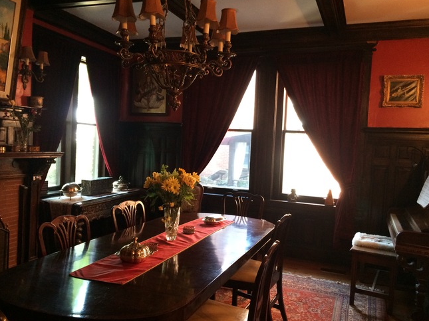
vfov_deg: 46.8
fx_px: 372
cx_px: 216
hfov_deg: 60.0
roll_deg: -1.2
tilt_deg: -3.4
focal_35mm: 30
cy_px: 158
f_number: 2.2
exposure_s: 1/24
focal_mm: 4.15
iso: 250
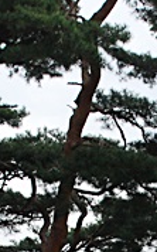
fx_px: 1509
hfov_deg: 5.9
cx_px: 133
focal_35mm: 220
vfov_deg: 9.4
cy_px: 321
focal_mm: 32
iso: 400
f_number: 6.3
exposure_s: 1/125
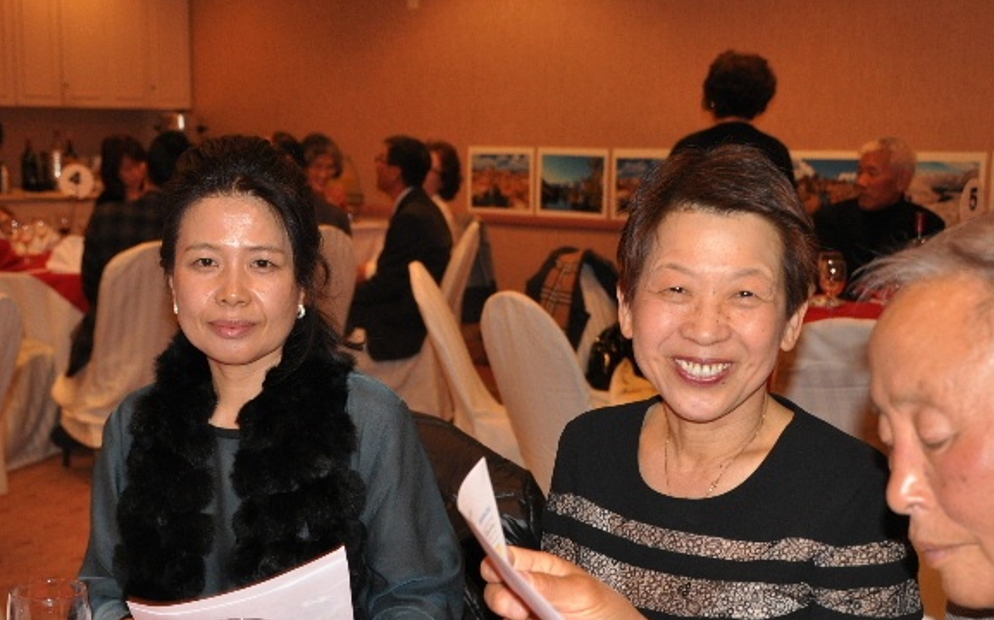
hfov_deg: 33.0
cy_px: 354
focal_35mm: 62
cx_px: 469
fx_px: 1679
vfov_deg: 20.9
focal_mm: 30
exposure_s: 1/60
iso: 800
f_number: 4.2
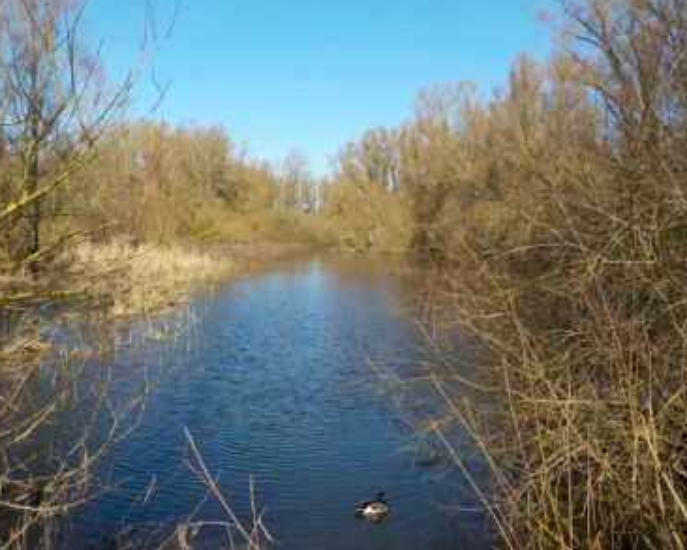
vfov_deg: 45.8
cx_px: 355
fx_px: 651
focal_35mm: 32
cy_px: 272
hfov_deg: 55.6
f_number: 3.3
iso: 125
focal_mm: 4.1
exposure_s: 1/1000
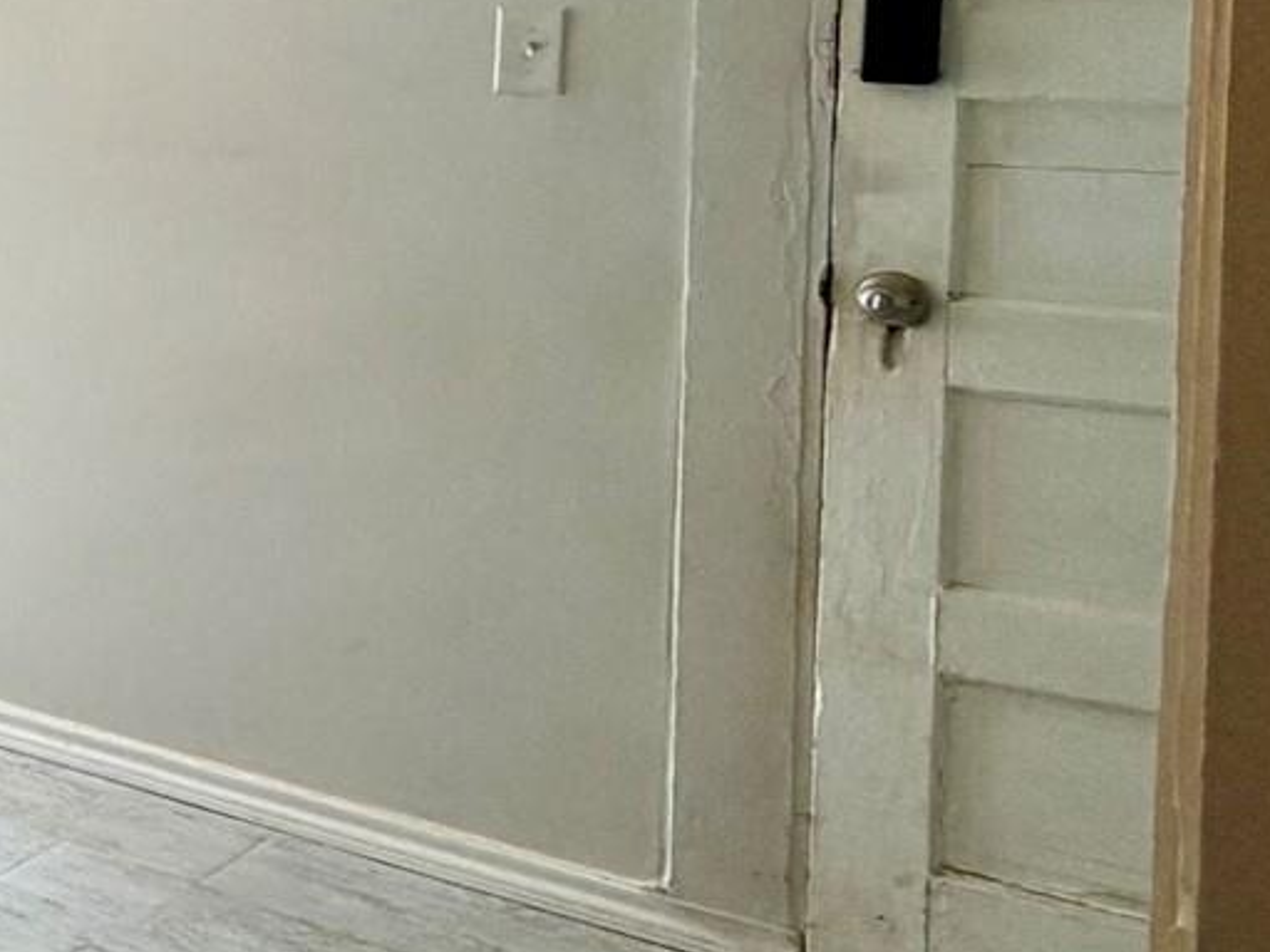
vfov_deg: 25.2
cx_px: -1002
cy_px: 62
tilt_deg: -1.4
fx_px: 2055
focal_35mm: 56
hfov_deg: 21.9
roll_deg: +0.2
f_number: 2.2
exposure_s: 1/120
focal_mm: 2.22
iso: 160
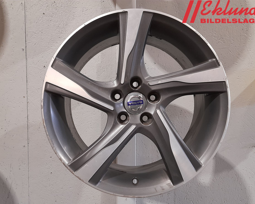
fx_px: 204
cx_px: 126
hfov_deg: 64.1
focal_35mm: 27
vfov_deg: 53.2
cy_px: 106
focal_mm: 4.6
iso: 320
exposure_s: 1/50
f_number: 2
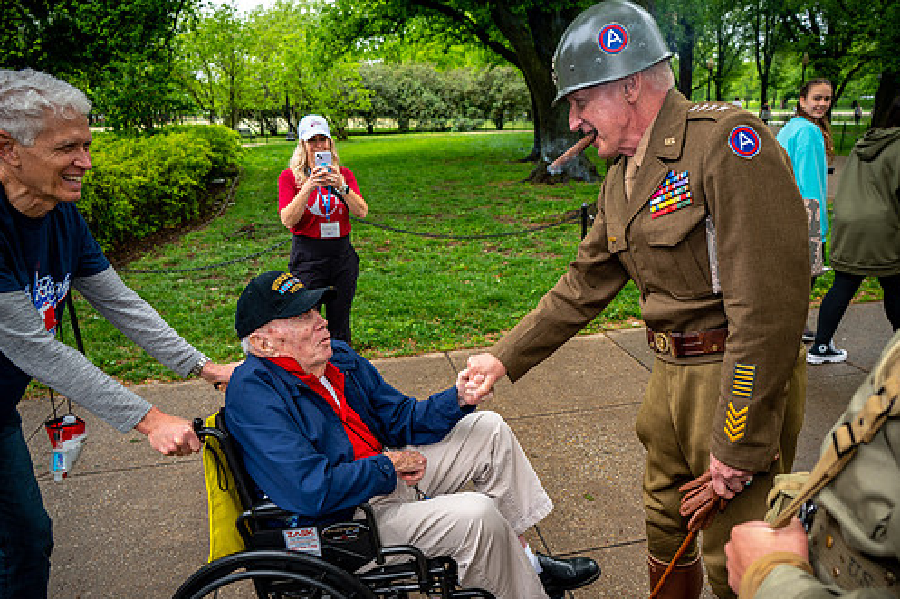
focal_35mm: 28
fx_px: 700
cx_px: 478
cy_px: 346
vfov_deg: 46.2
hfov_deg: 65.4
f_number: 4
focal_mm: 24
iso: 110
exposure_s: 1/60
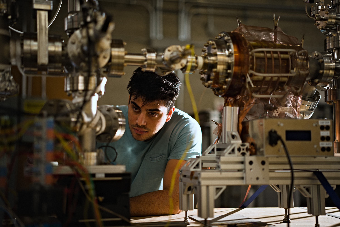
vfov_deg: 27.0
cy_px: 114
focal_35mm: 50
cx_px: 170
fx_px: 472
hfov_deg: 39.6
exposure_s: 1/200
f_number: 1.4
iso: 200
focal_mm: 50
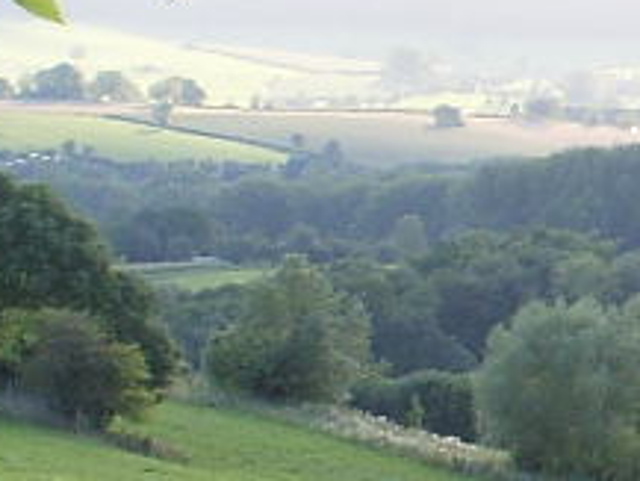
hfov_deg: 8.9
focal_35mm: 212
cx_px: 1135
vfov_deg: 7.0
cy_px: 505
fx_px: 3922
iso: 64
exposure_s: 1/60
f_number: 4.6
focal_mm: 6.3
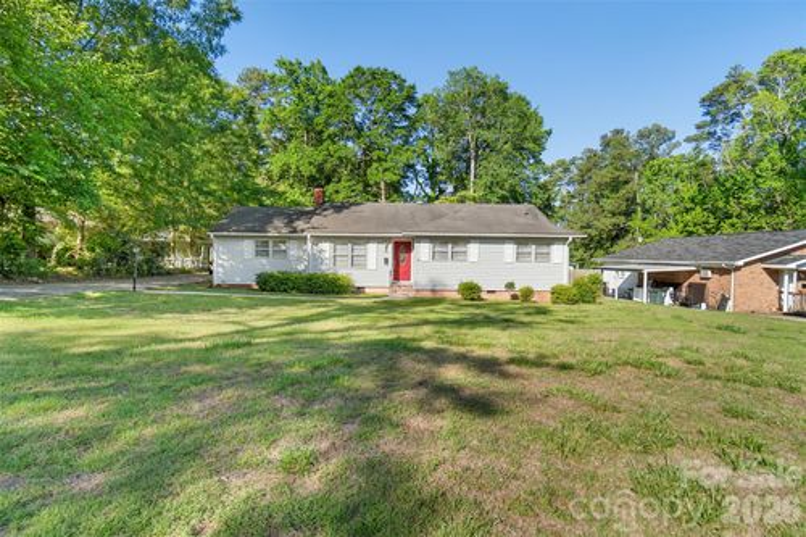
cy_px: 268
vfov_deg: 63.2
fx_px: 436
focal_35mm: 20
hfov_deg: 85.4
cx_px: 403
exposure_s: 1/320
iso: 100
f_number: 4.5
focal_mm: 13
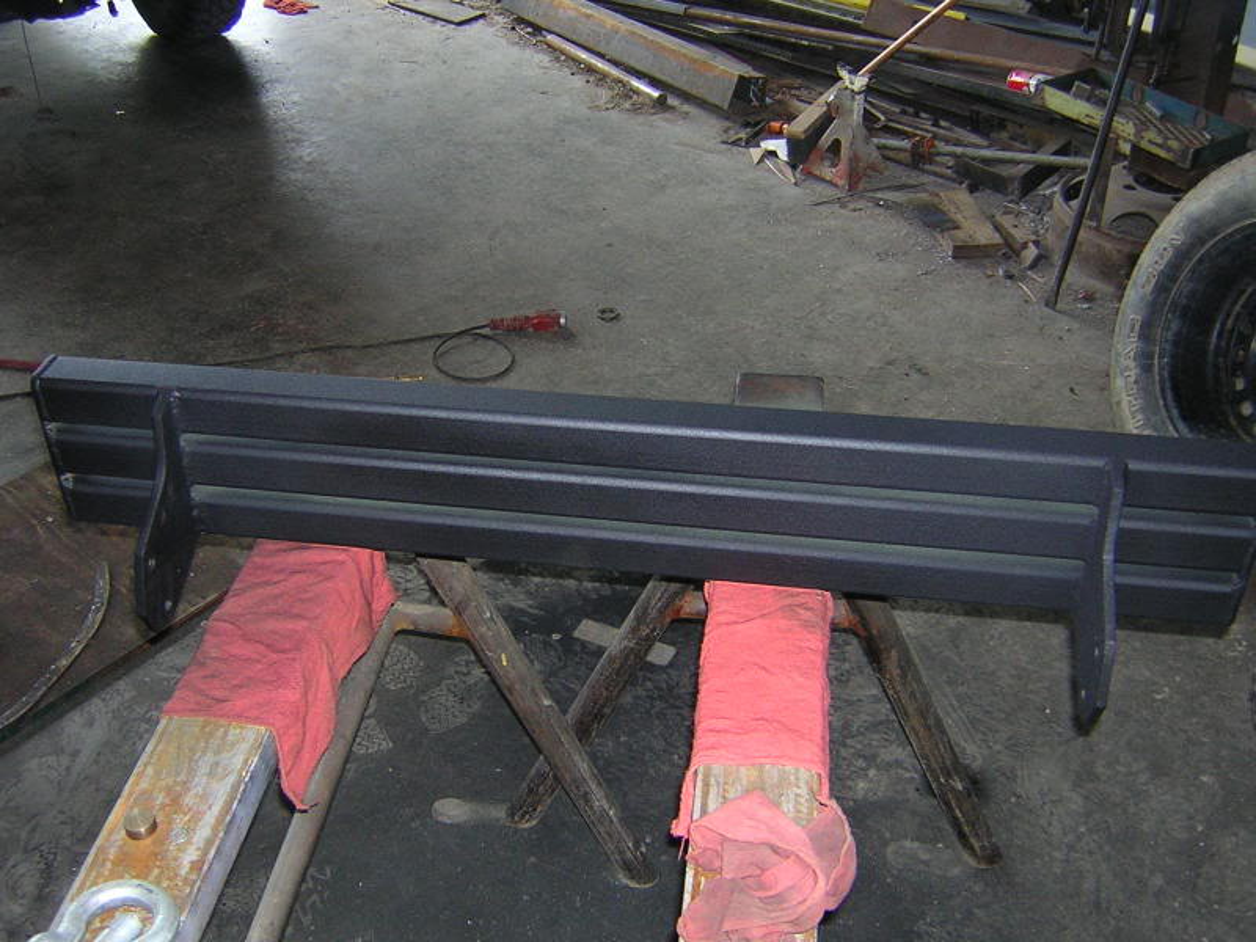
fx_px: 1306
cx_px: 628
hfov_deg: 51.4
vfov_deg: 39.7
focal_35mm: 36
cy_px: 471
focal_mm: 4.7
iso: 300
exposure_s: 1/60.1
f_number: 2.6
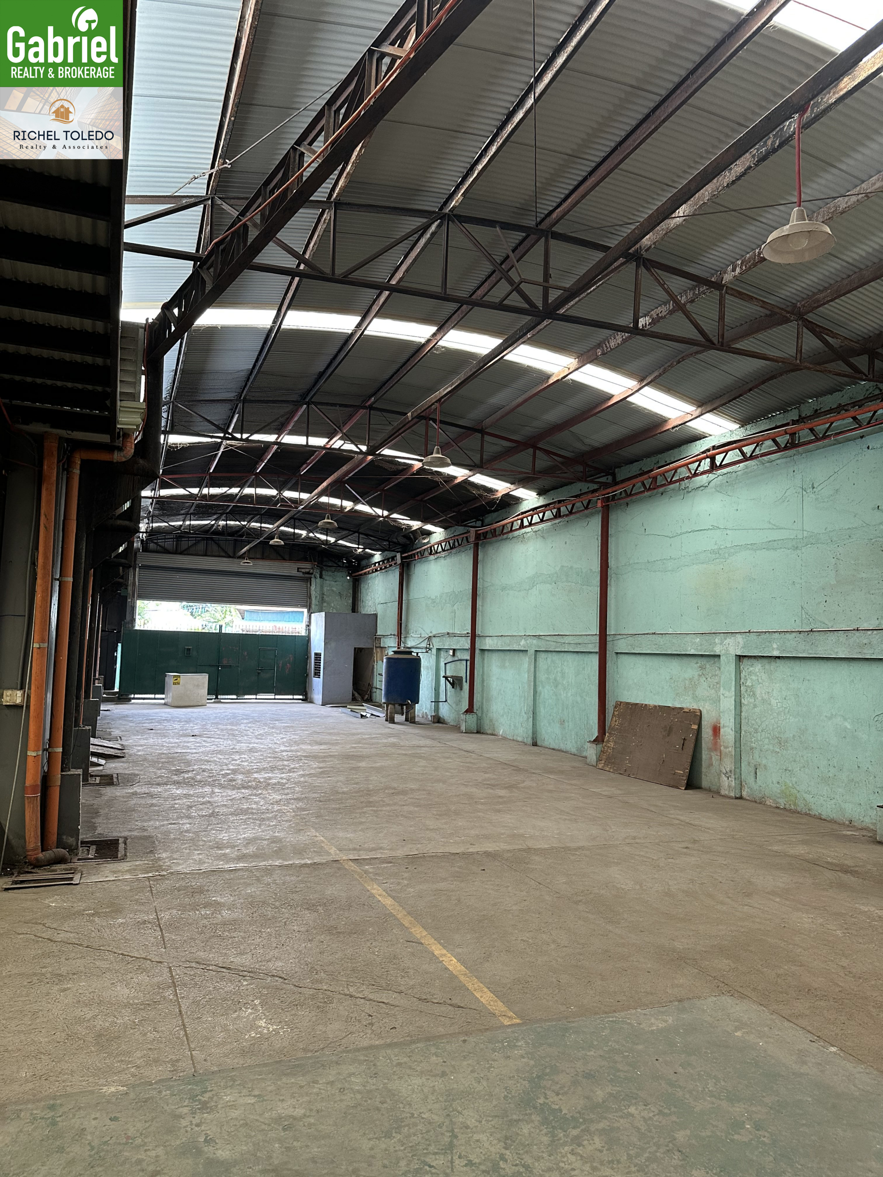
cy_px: 588
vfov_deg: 71.6
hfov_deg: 56.8
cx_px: 442
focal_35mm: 24
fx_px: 816
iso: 250
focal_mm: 6.86
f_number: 1.78
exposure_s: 1/60
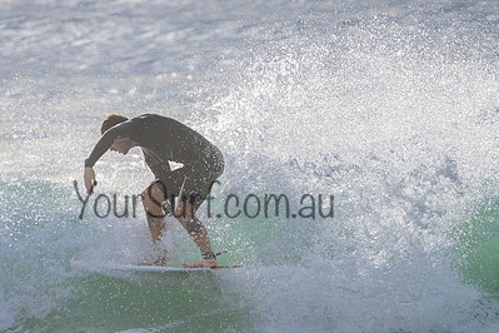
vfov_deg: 1.6
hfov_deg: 2.4
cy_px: 189
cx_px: 201
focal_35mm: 872
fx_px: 12086
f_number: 5.6
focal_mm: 400
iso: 180
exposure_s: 1/2500
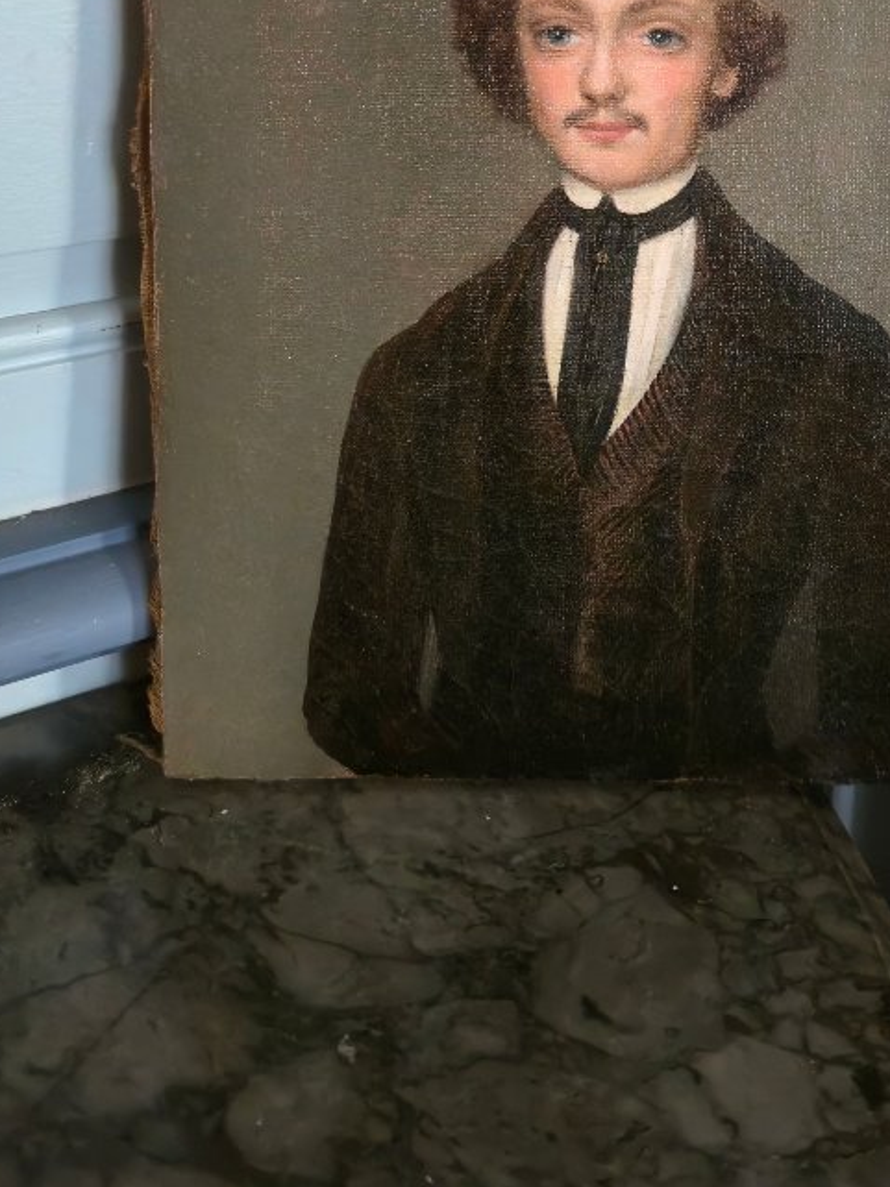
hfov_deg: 32.9
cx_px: 672
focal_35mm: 43
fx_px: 1475
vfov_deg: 41.9
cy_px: 231
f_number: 1.8
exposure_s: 1/33.3
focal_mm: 5.4
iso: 640
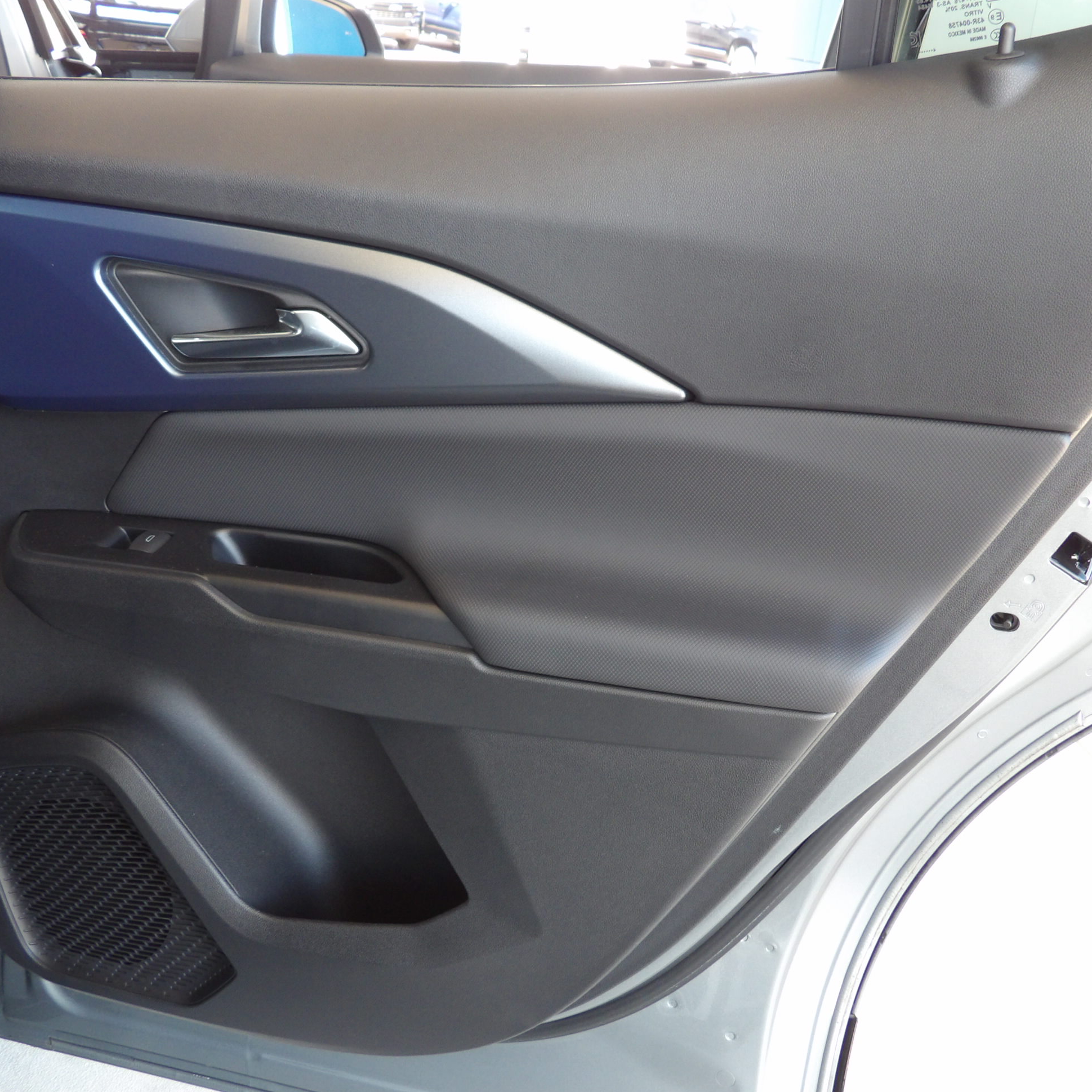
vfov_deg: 42.8
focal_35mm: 39
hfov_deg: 42.8
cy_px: 546
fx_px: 1392
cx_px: 546
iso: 178
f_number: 3.6
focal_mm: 5.9
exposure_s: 1/33
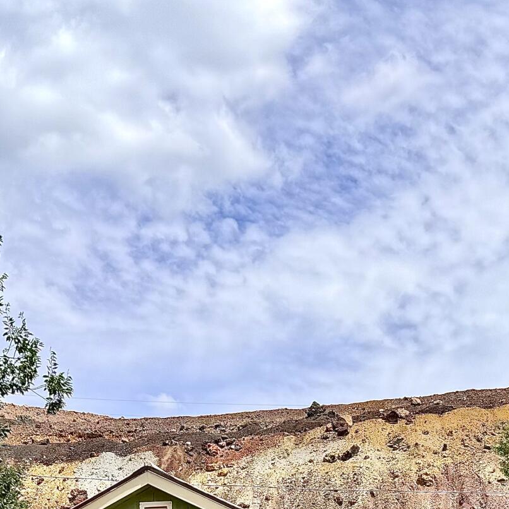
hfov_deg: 21.9
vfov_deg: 19.7
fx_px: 1314
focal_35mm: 79
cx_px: 250
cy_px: 709
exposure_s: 1/4950
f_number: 1.78
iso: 80
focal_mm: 6.76
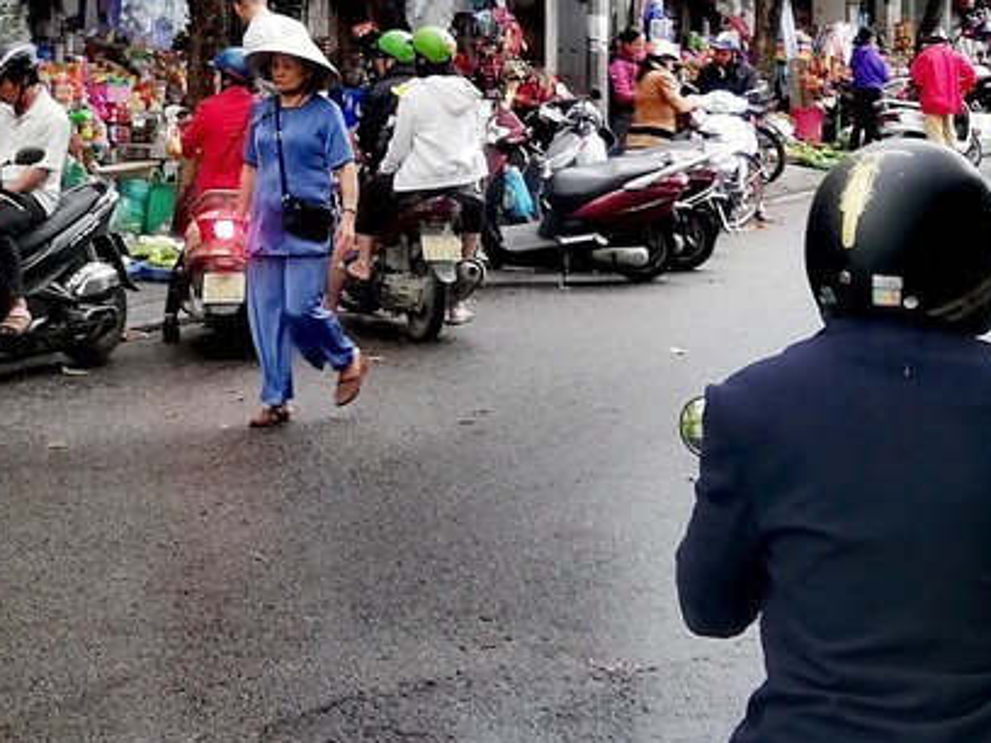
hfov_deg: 20.4
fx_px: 2748
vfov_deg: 15.3
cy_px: 104
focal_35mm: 96
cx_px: 359
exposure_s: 1/50
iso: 64
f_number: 2.2
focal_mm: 3.81
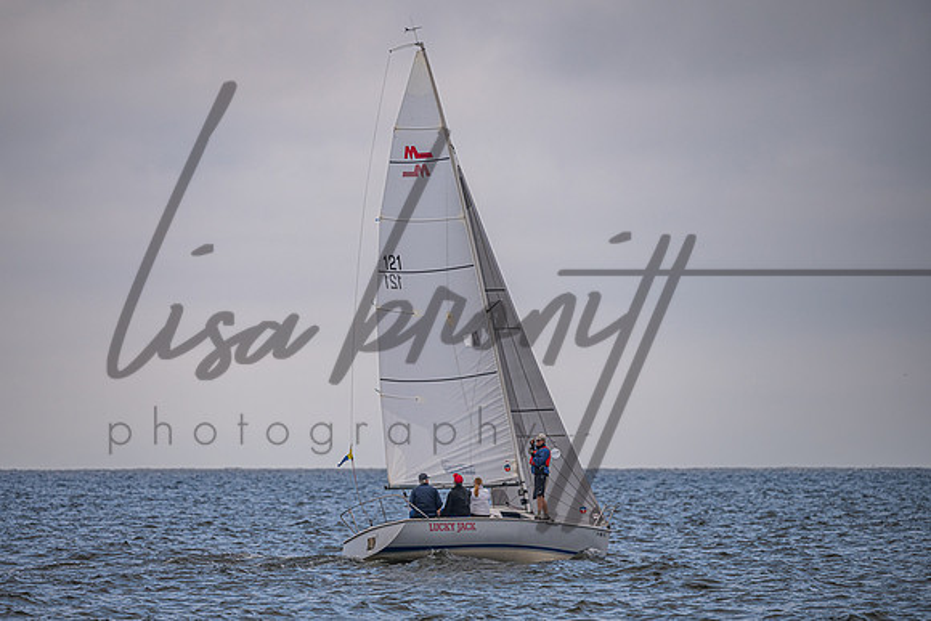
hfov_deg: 6.0
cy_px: 324
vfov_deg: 4.0
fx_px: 8922
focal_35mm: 345
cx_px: 406
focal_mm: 300
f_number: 5.6
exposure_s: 1/1250
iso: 400
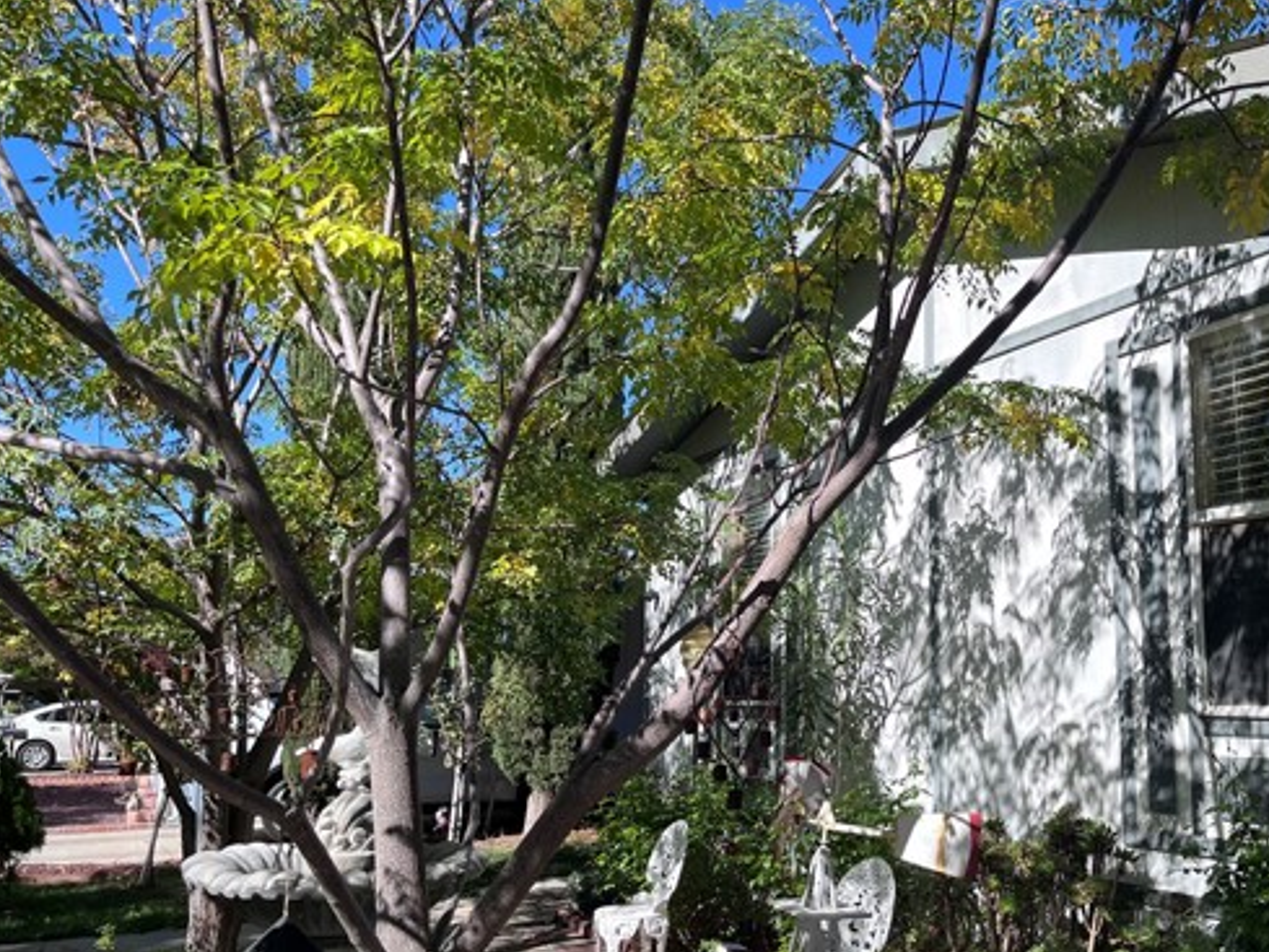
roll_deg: +0.5
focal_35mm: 34
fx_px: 1247
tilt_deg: +8.9
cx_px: 804
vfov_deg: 41.8
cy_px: 501
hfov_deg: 53.3
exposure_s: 1/1890
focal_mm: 5.1
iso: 50
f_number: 1.6
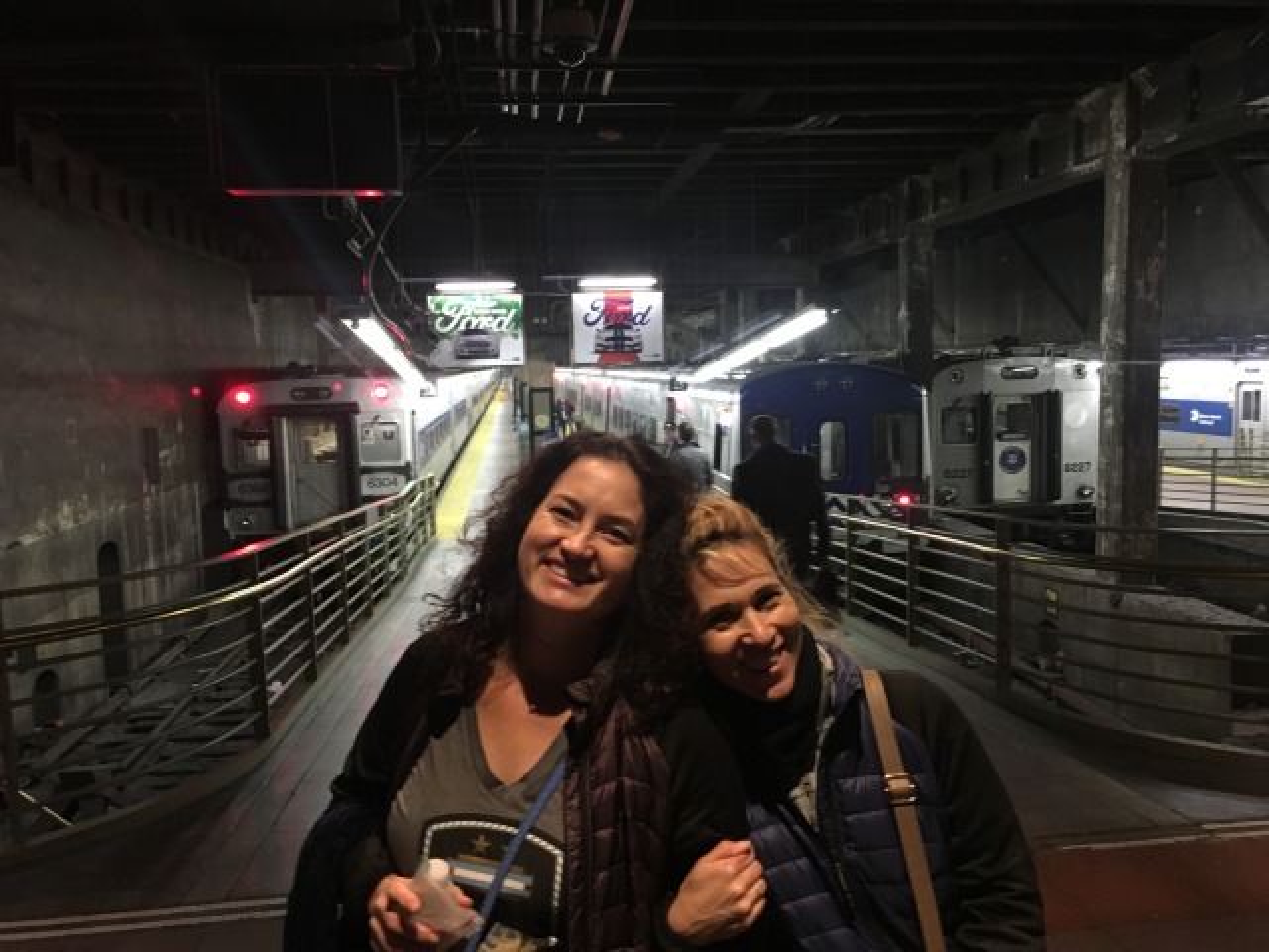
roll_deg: +2.2
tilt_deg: -5.1
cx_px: 634
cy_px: 476
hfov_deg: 61.7
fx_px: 1063
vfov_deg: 48.2
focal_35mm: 29
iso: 200
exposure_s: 1/17
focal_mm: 4.15
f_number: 2.2
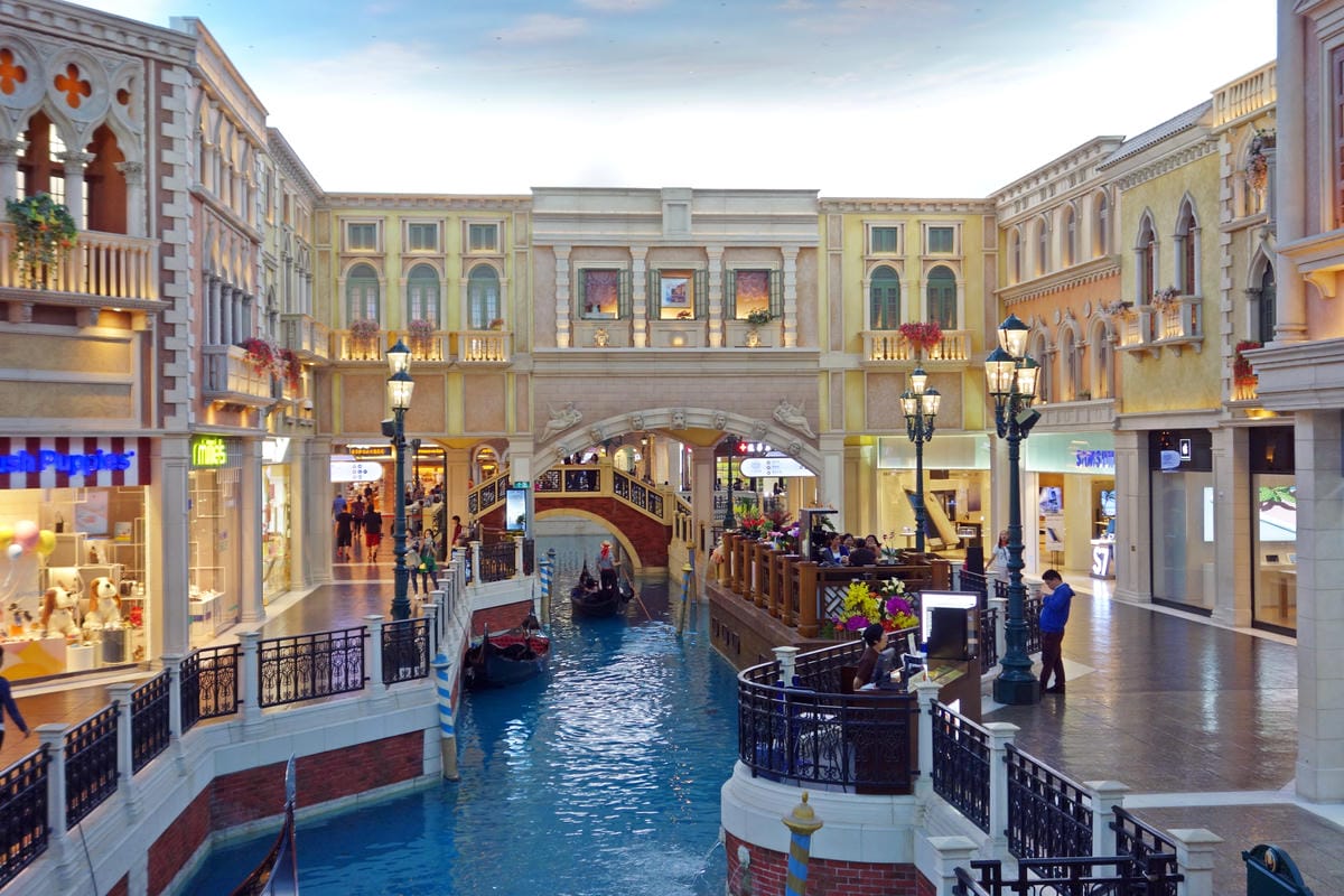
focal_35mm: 40
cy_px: 448
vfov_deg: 33.4
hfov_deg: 48.5
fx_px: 1493
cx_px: 672
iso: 160
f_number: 2.8
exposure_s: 1/50
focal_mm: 14.93
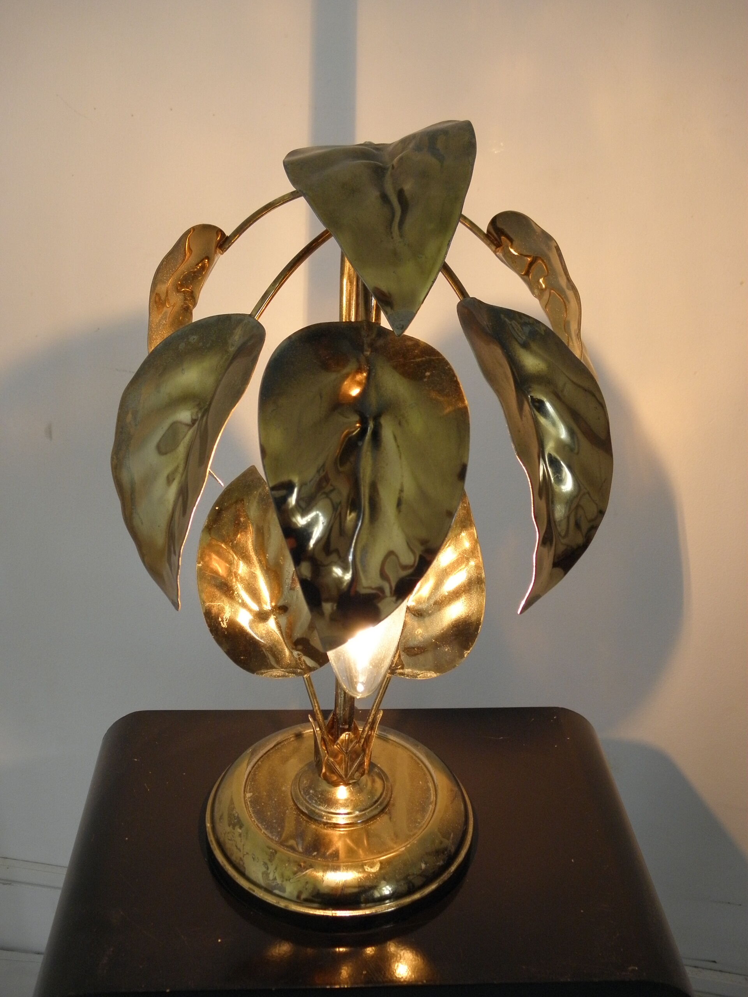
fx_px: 980
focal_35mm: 34
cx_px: 374
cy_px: 498
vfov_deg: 54.0
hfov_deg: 41.8
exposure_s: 1/30
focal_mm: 6.2
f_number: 3.7
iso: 200
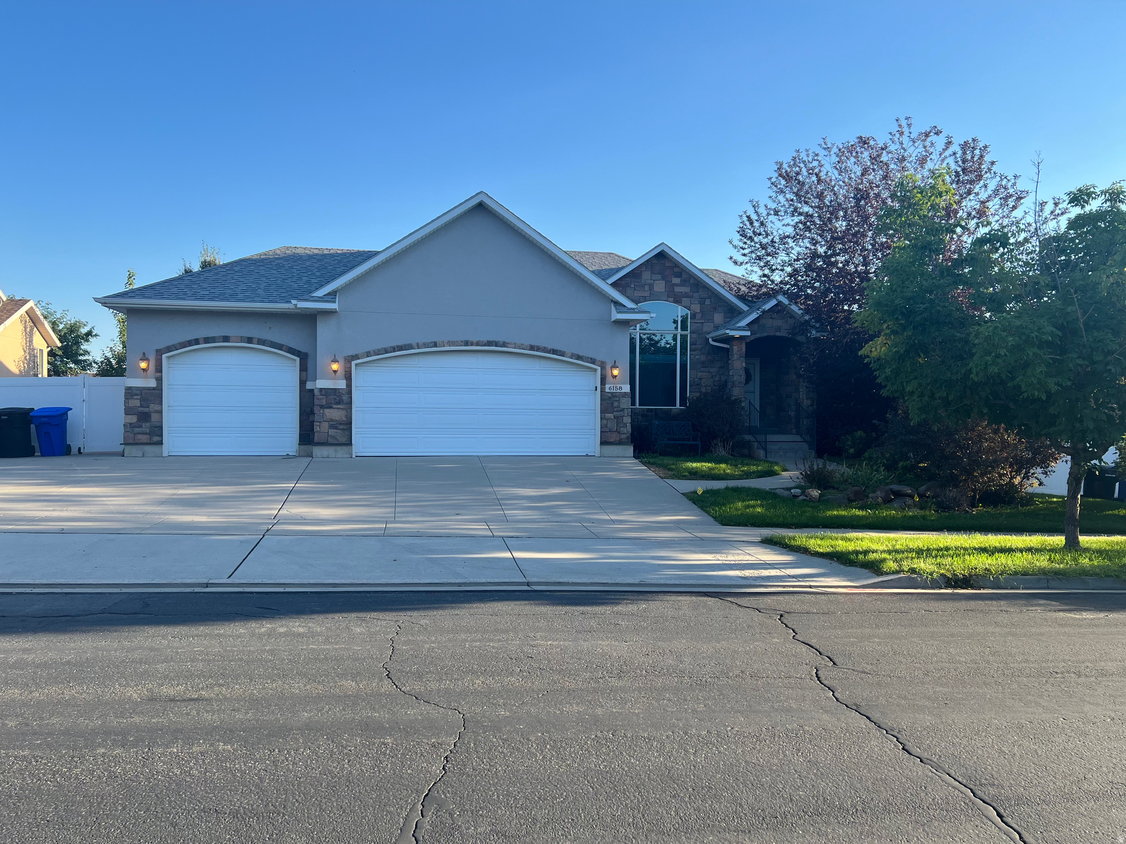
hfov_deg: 67.3
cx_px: 563
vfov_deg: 53.1
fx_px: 846
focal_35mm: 26
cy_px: 422
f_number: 1.5
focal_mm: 5.7
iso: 50
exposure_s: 1/1159
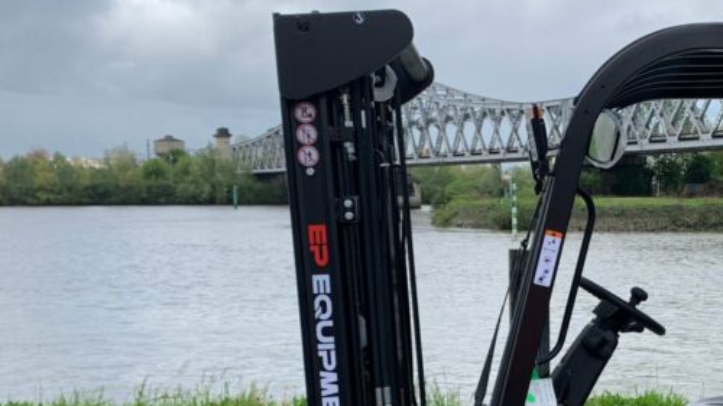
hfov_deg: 35.2
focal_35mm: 58
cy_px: 402
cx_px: 544
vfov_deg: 20.1
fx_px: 1112
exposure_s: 1/471
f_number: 1.8
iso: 25
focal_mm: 4.25
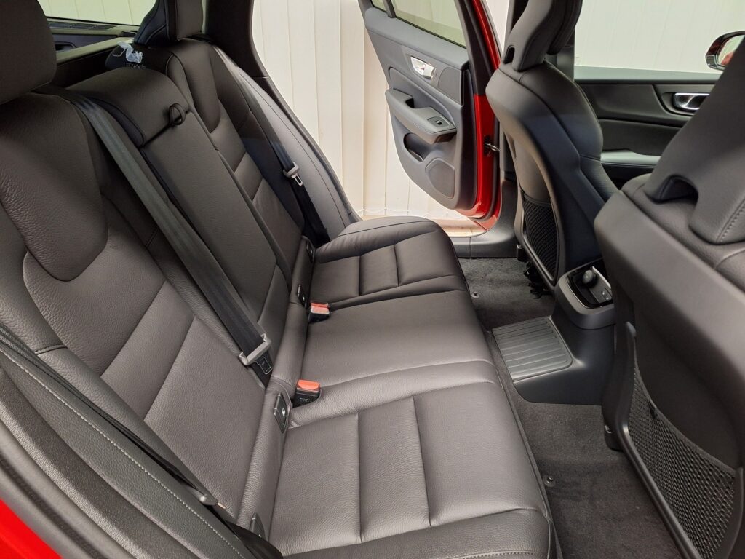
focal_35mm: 23
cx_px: 372
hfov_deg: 73.9
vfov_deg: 58.9
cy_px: 280
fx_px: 495
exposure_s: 1/20
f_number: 1.8
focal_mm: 5.54
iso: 320
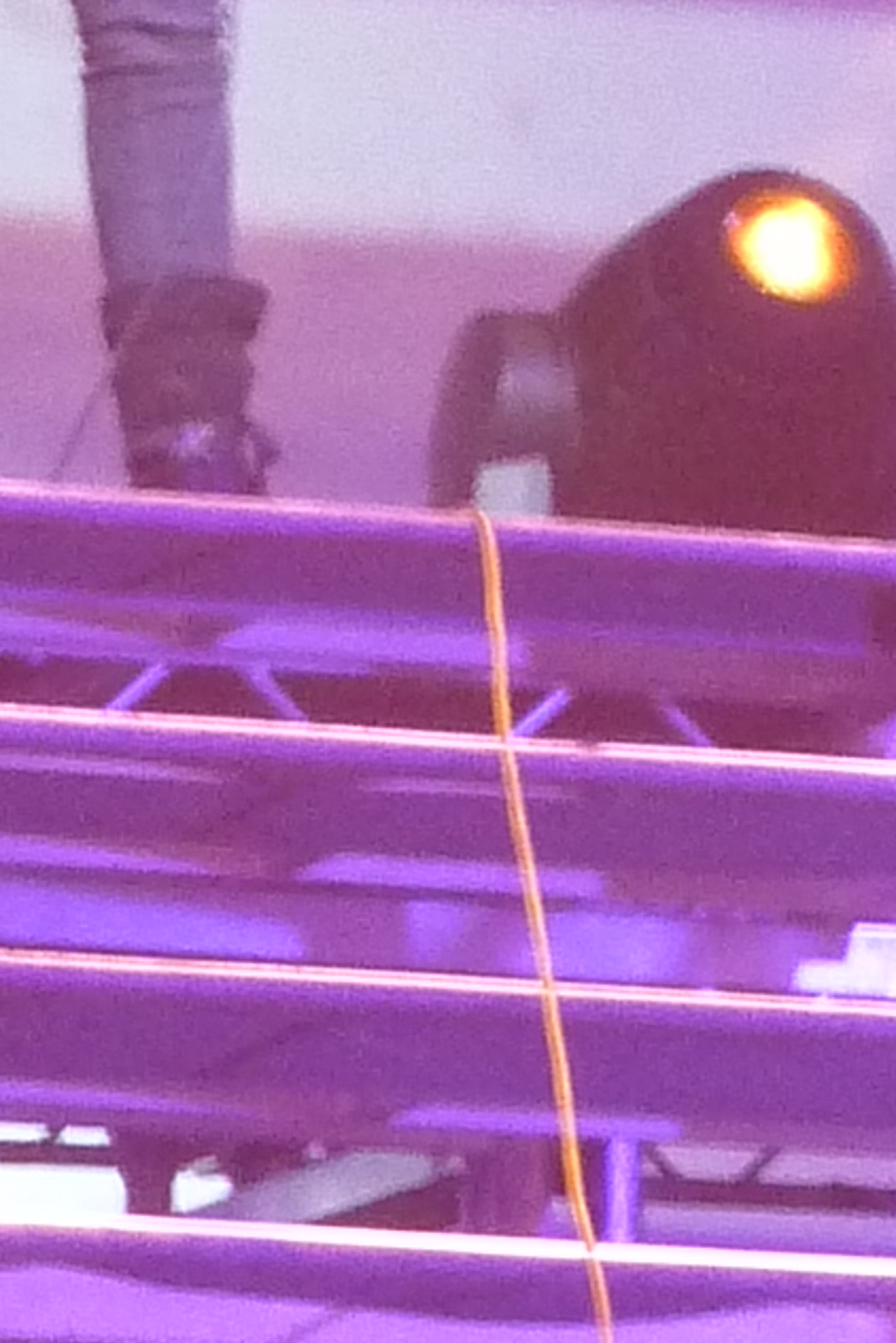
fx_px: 13252
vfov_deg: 5.8
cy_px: -420
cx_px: -221
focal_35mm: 355
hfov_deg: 3.9
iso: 400
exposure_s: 1/8
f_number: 4.5
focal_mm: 9.7
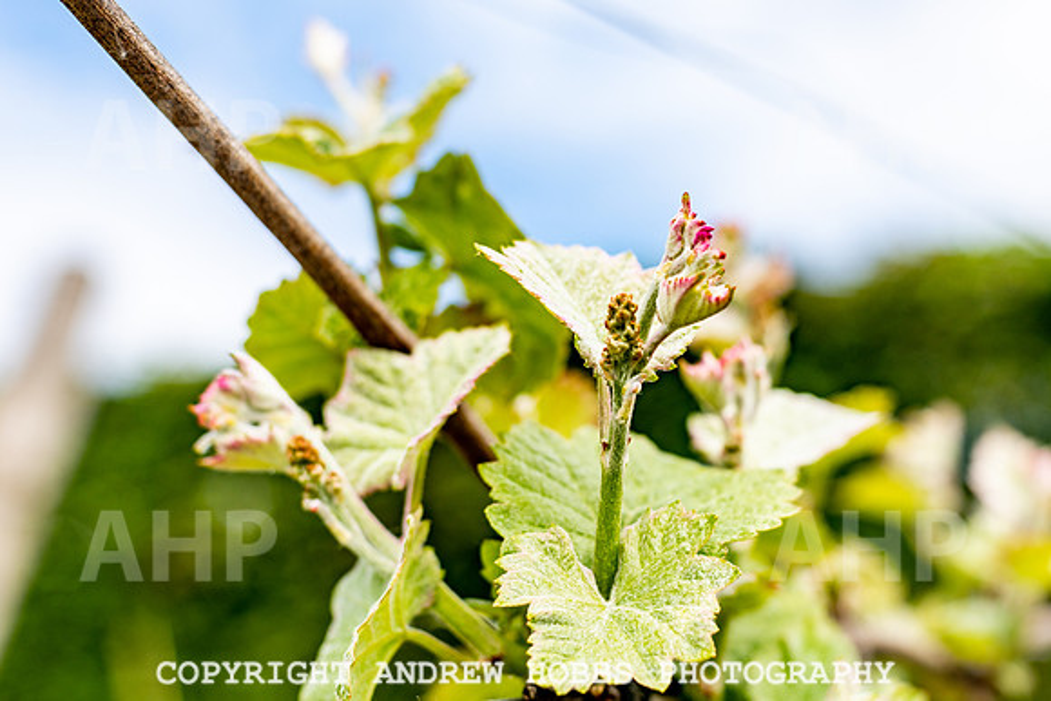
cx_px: 640
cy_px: 283
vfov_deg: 21.4
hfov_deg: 31.5
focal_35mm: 64
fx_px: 1856
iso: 80
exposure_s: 1/1600
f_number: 4.5
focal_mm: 50
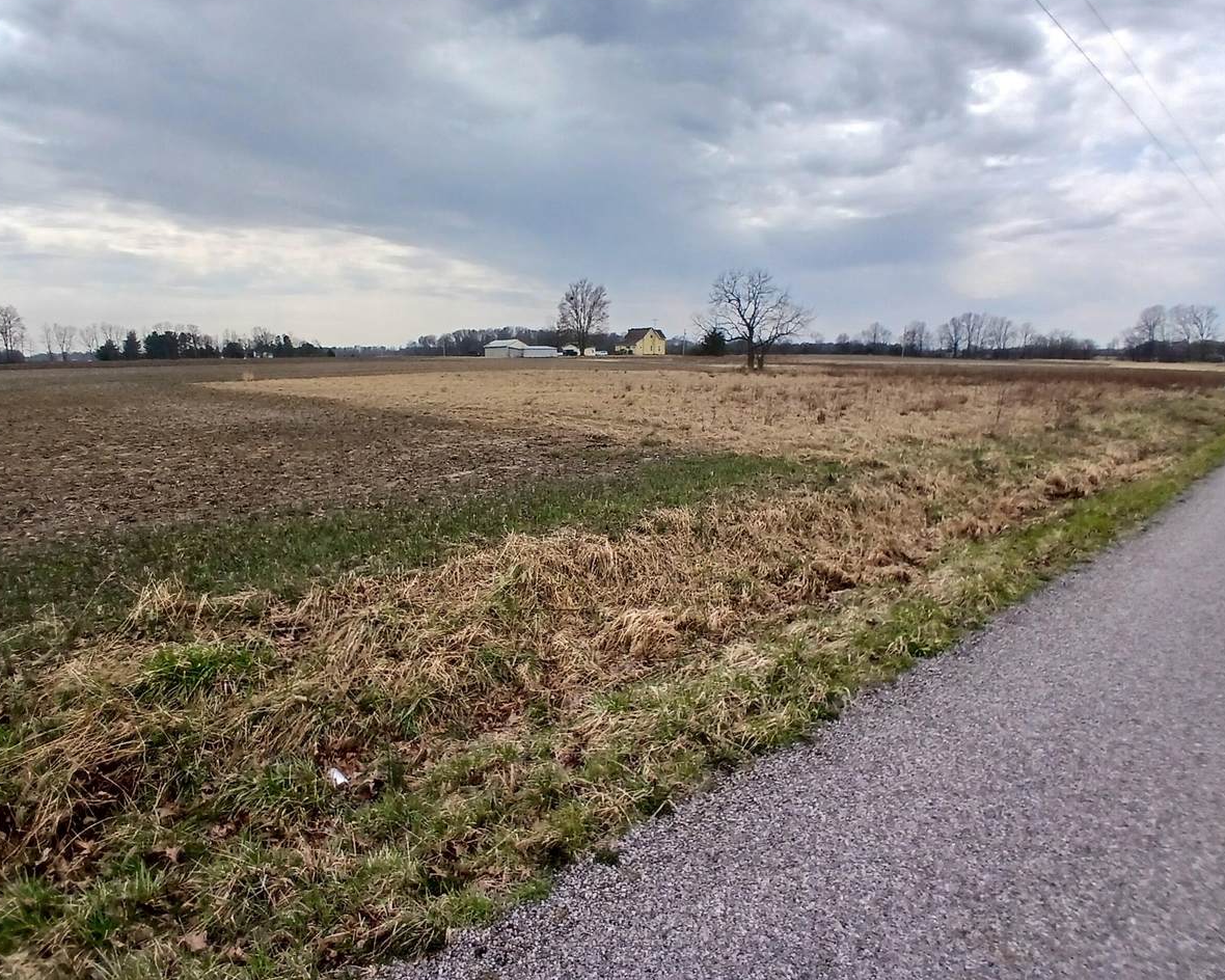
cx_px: 601
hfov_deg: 86.4
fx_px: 653
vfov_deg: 73.8
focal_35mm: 18
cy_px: 483
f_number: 2.2
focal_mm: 1.4
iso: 50
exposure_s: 1/1199
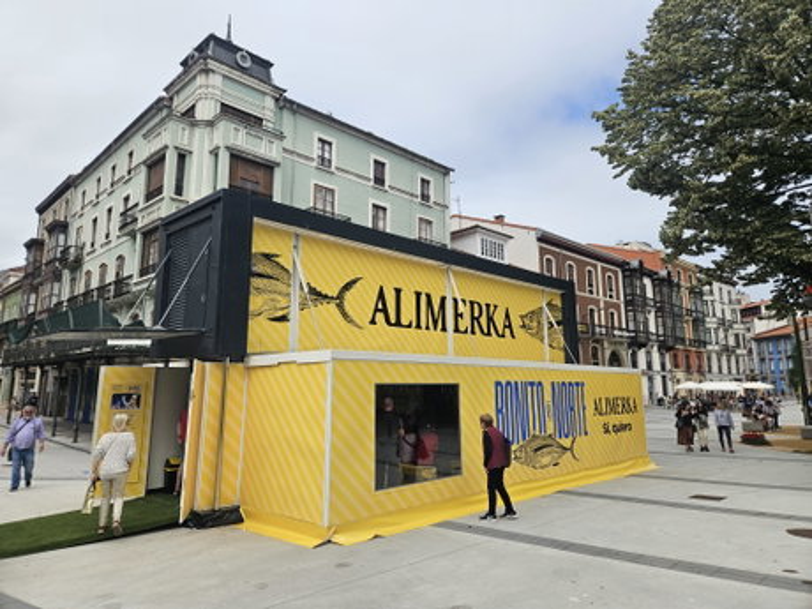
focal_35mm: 23
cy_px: 304
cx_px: 406
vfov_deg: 58.9
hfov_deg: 73.9
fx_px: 540
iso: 25
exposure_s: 1/2551
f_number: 1.8
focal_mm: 5.4
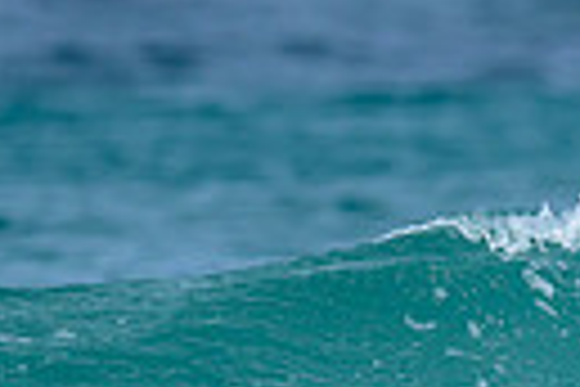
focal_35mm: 4927
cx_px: 790
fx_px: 79373
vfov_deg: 0.3
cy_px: 216
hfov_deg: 0.4
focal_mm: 800
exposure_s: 1/2000
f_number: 6.3
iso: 140
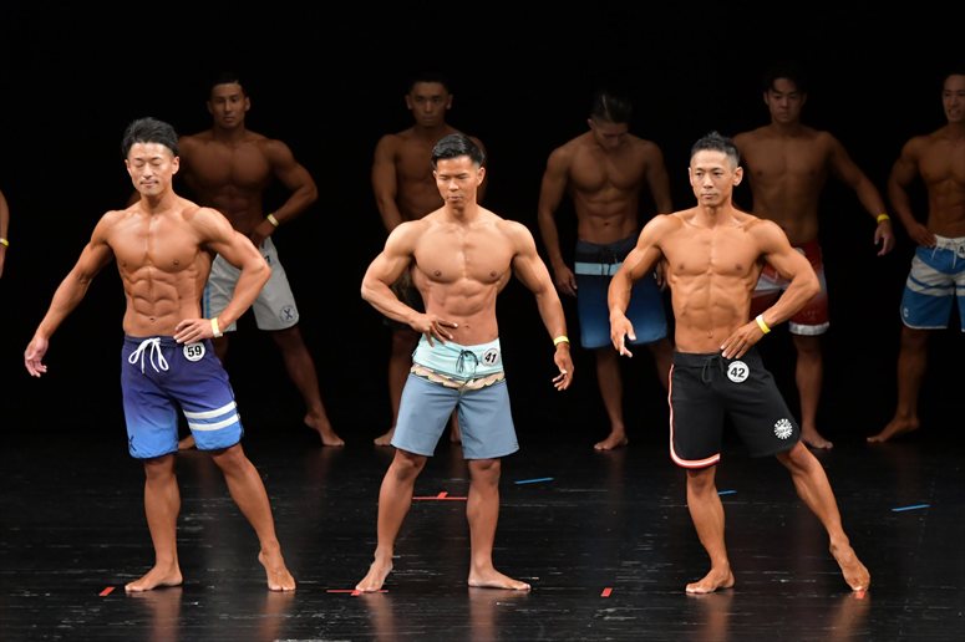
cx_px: 482
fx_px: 6430
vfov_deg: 5.7
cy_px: 321
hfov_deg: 8.6
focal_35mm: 240
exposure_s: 1/400
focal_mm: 160
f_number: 5.6
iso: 3200
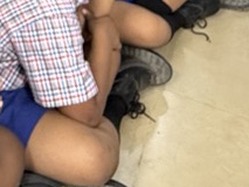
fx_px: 605
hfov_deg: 20.7
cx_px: -95
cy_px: -198
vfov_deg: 14.4
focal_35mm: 84
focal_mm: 2.22
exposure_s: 1/99
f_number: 2.2
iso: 200
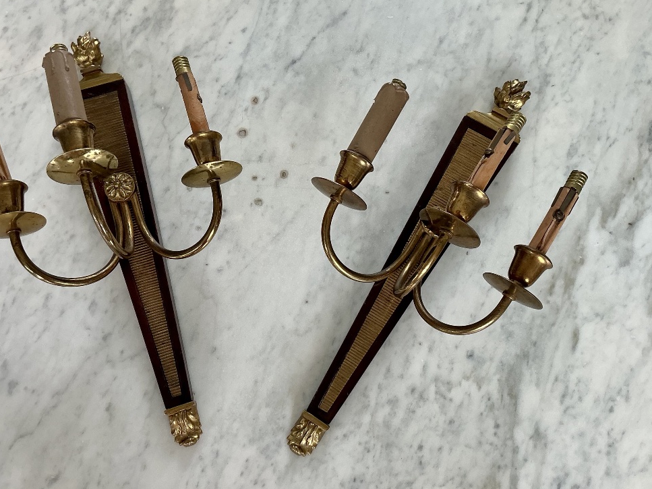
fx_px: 678
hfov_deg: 51.4
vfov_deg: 39.6
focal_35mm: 36
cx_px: 324
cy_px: 243
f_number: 1.8
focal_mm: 3
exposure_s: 1/120
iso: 50
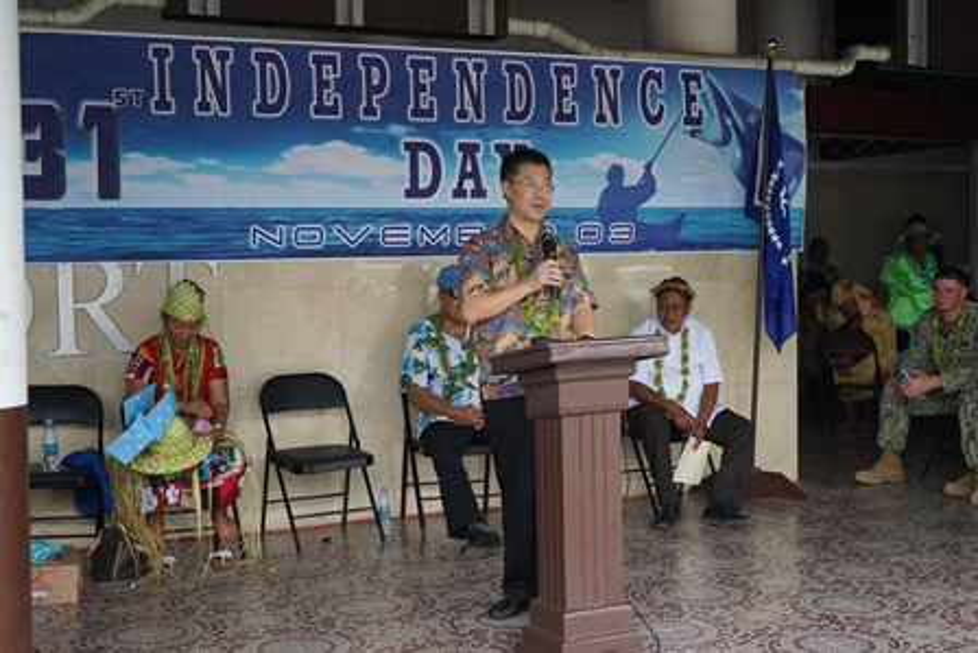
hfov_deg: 40.3
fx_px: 1332
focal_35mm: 49
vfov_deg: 27.5
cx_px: 489
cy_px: 326
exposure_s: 1/160
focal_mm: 49
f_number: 5
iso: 200
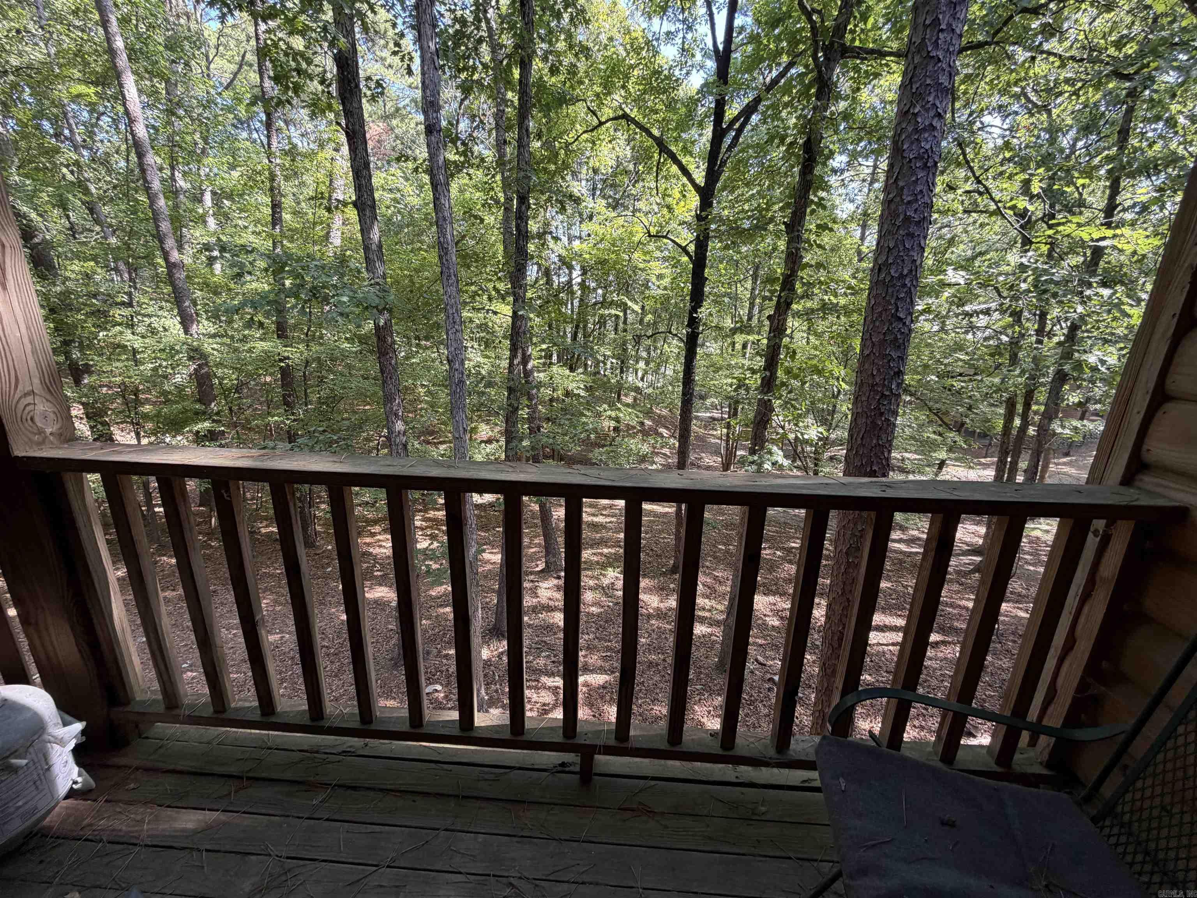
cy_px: 449
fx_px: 484
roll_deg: -0.3
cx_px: 598
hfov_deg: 102.1
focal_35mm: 14
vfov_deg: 85.7
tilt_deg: -16.5
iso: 100
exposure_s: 1/121
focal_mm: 2.22
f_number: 2.2
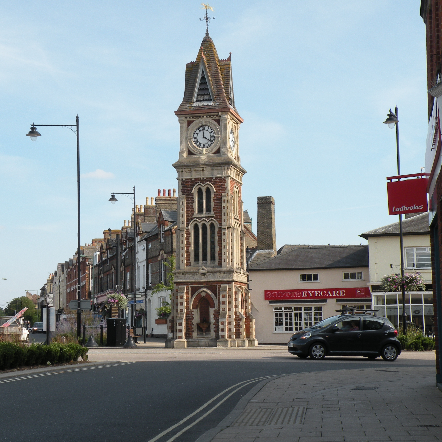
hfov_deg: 25.7
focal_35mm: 67
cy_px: 223
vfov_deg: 25.7
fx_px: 968
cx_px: 239
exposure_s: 1/188
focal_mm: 9.8
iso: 64
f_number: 5.6
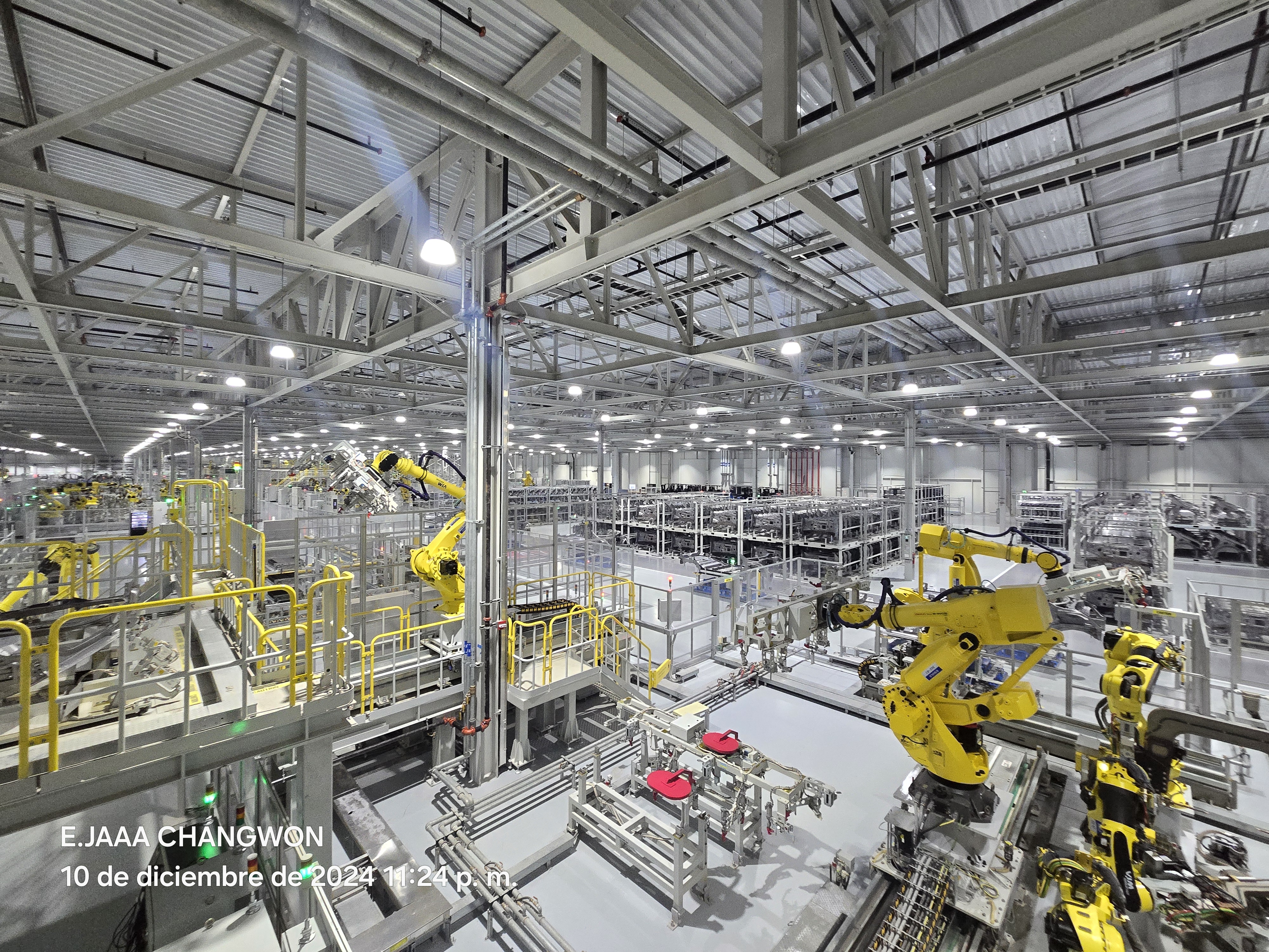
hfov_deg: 106.2
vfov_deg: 89.9
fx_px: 477
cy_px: 476
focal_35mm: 13
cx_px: 634
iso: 500
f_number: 2.2
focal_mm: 2.2
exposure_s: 1/60
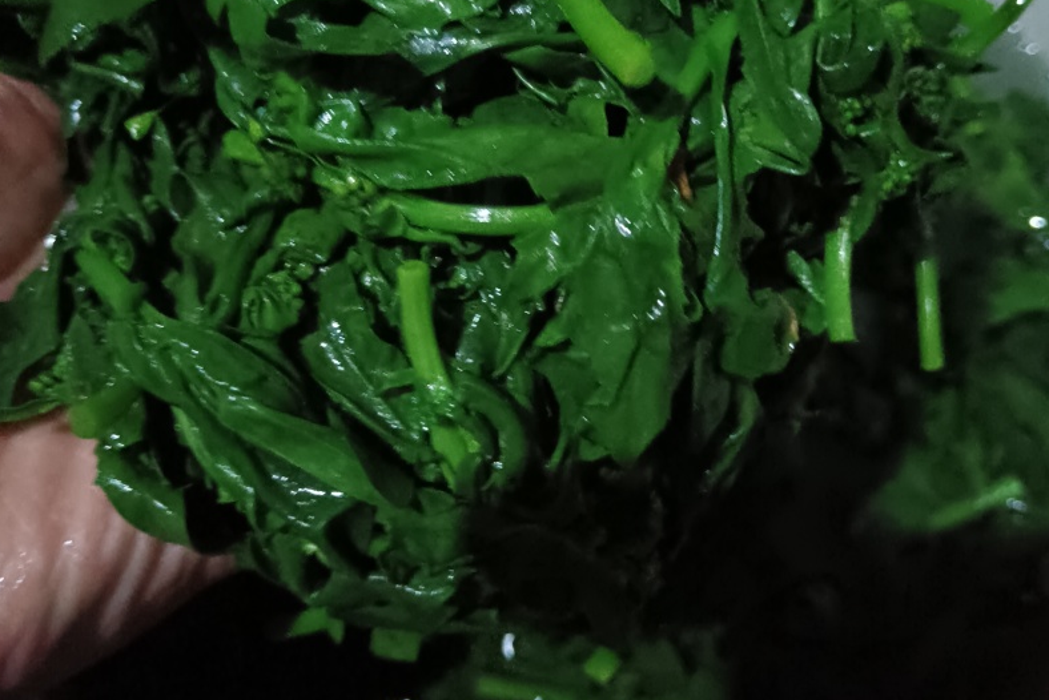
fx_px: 1108
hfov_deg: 50.7
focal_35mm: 38
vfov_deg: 34.7
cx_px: 528
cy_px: 228
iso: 11788
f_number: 1.9
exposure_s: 1/10
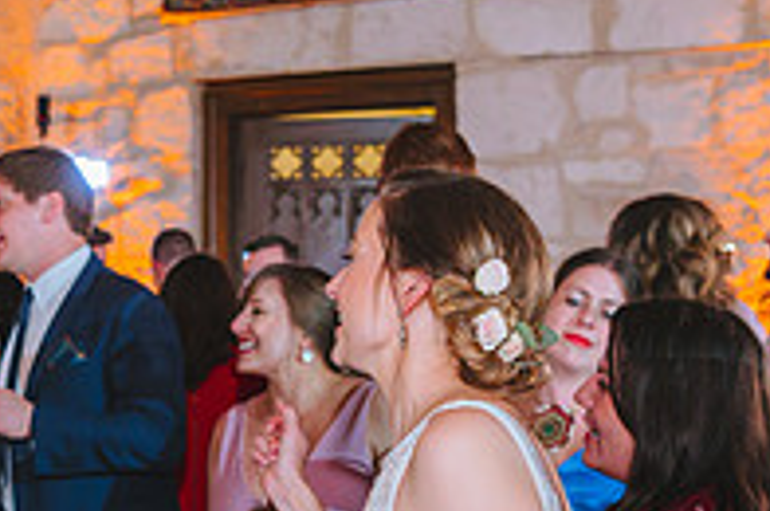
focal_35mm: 80
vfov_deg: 16.6
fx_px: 1708
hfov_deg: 25.3
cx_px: 267
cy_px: 519
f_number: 2.8
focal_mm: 27
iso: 2500
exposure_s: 1/80
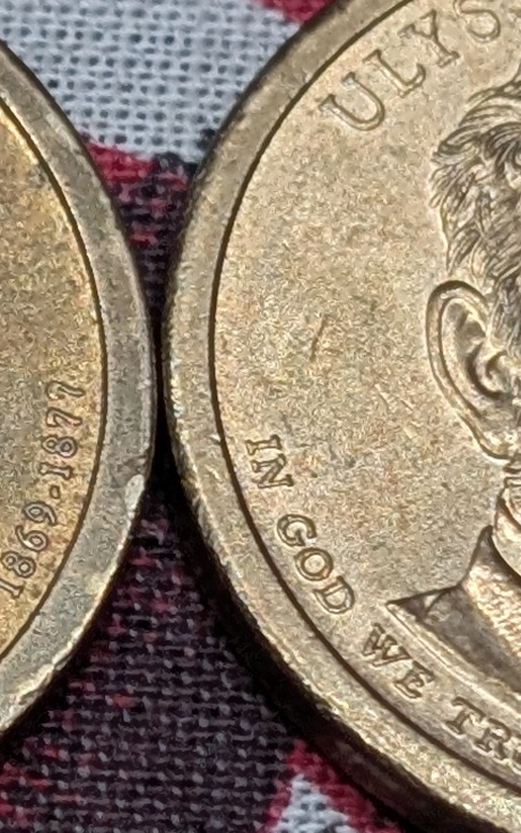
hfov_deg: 4.5
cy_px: 543
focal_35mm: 288
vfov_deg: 7.3
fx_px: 6539
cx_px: -351
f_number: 1.68
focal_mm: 6.9
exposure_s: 1/178
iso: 39
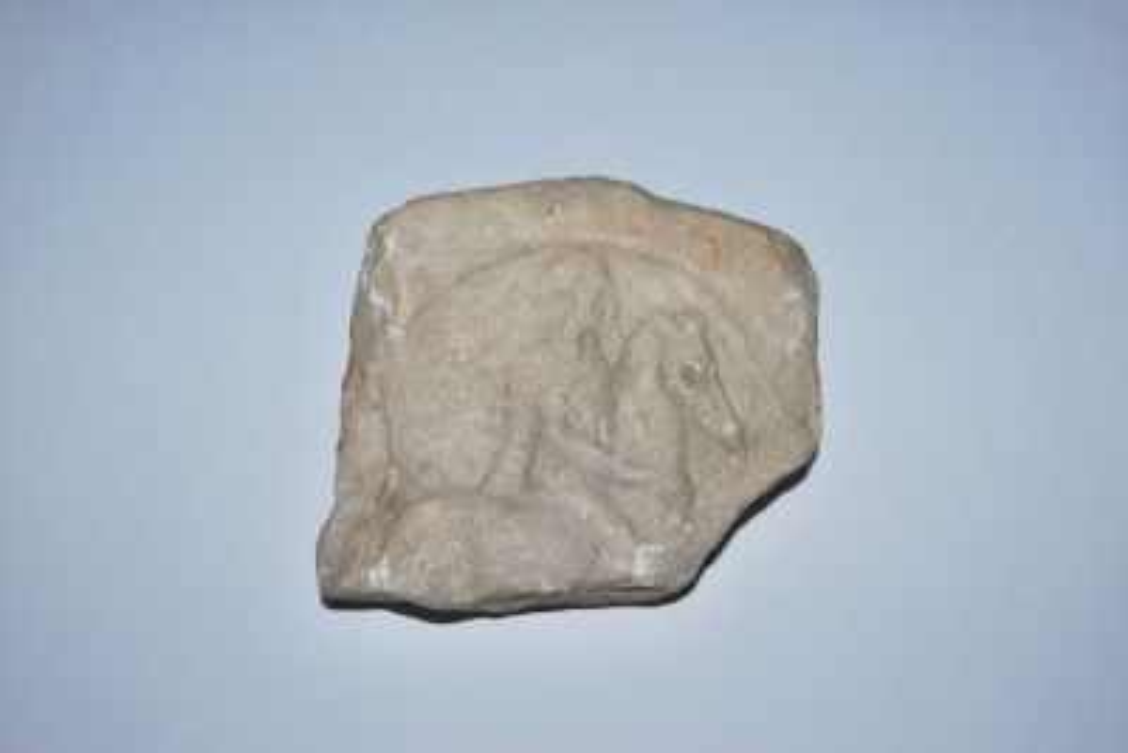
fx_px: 1457
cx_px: 564
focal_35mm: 46
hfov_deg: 42.3
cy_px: 376
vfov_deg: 29.0
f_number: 4.5
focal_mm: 31
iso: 200
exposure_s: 1/60
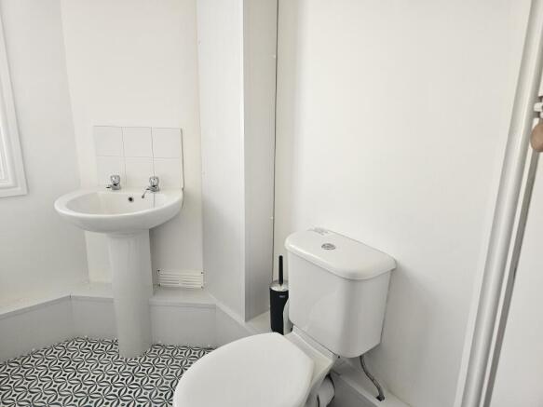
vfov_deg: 58.9
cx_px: 272
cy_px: 204
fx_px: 361
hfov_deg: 73.9
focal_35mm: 23
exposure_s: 1/180
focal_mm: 6.3
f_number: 1.7
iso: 160
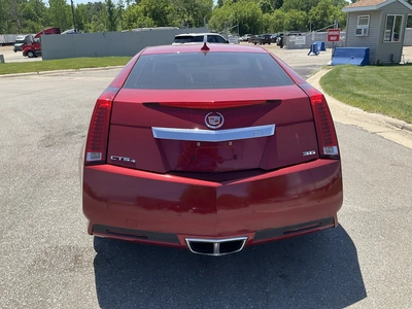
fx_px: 345
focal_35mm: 29
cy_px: 154
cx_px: 206
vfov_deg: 48.2
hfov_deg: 61.7
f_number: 1.8
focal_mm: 3
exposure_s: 1/1055
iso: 25
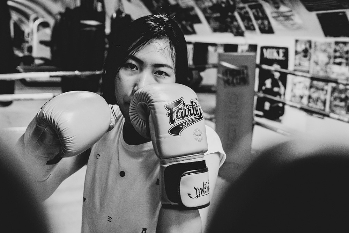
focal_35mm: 43
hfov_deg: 45.4
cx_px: 174
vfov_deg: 31.2
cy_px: 116
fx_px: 417
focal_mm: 43
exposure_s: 1/640
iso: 20000
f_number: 5
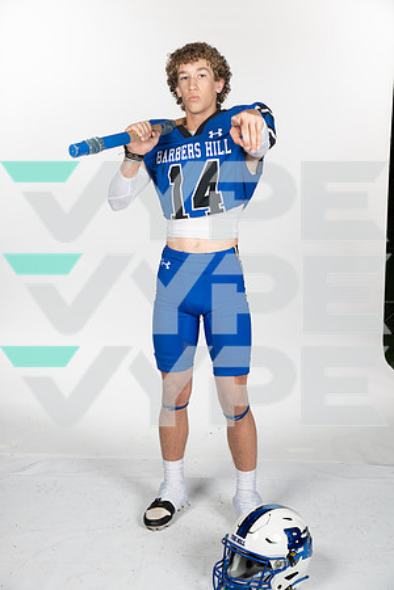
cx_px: 197
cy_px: 295
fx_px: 919
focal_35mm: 56
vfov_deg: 35.6
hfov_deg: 24.2
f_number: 7.1
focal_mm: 56
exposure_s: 1/400
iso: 250
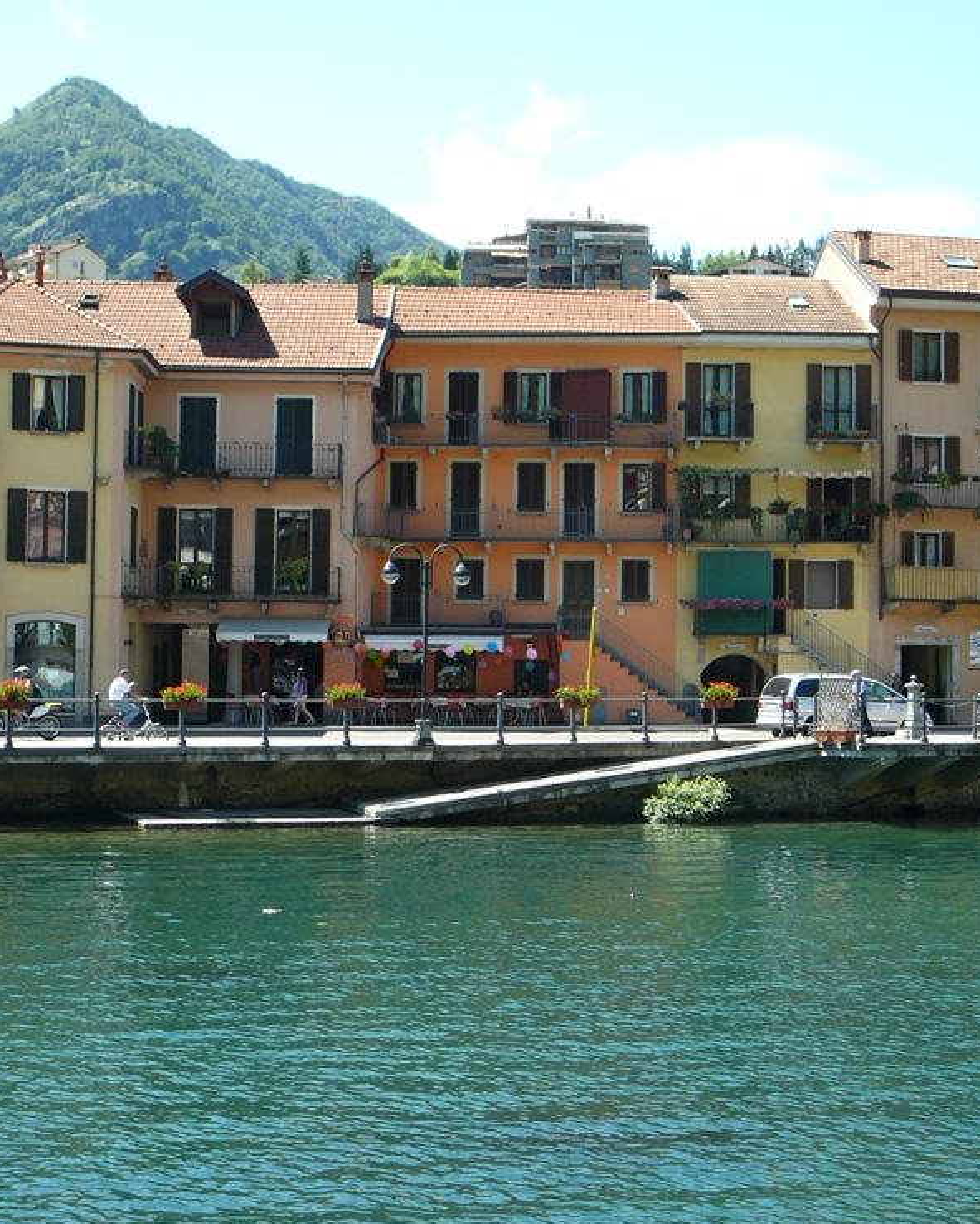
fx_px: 1993
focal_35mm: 55
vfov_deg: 34.1
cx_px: 491
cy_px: 595
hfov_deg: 27.6
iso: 100
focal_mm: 7.8
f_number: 3.4
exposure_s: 1/400
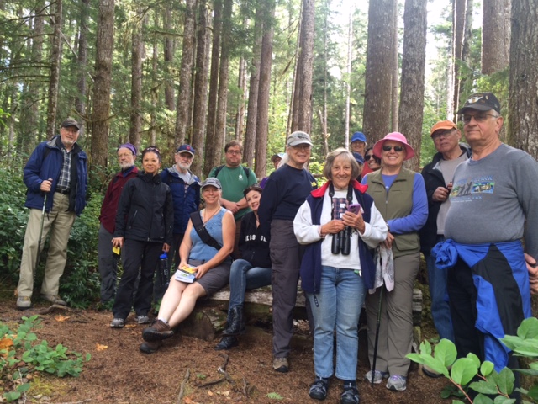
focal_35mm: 29
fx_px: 451
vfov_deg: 48.2
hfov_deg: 61.7
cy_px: 202
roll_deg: -1.4
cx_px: 269
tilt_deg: +3.8
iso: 40
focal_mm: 4.15
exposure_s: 1/60
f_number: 2.2
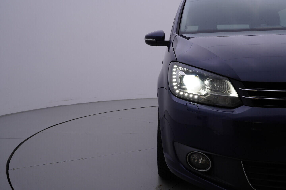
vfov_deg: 36.9
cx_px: 143
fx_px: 286
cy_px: 95
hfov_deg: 53.1
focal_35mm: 36
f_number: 5
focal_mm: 24
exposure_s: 1/125
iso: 125
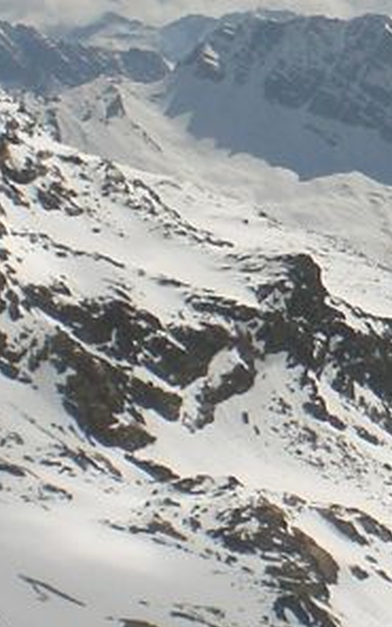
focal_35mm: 174
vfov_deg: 12.0
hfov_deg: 7.2
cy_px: 288
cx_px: 858
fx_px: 2974
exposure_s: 1/2000
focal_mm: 6.3
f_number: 4.4
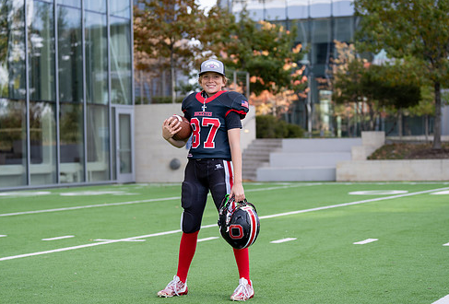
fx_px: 1166
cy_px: 159
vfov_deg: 14.9
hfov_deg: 21.8
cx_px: 219
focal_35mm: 93
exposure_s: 1/320
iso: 100
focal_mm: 70
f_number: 2.8
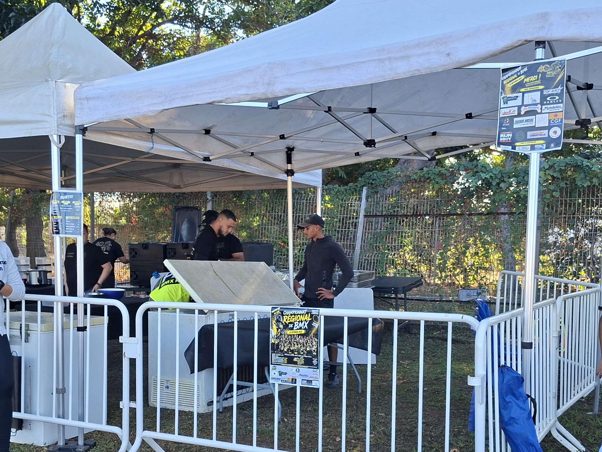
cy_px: 321
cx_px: 268
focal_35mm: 41
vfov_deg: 34.6
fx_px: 713
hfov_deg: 45.7
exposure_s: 1/299
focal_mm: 5.54
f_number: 1.8
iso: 50
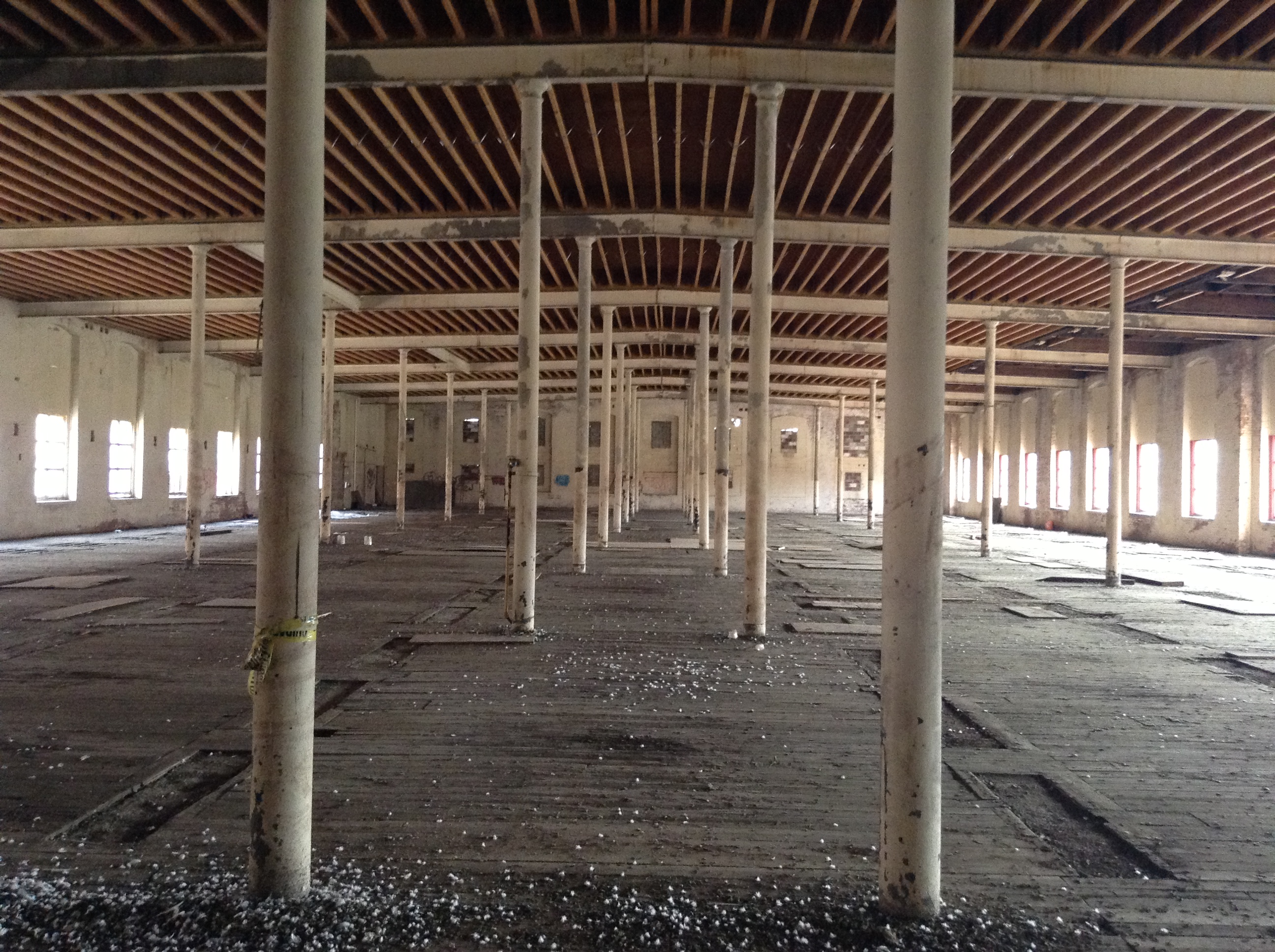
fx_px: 1214
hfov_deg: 55.4
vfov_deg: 42.8
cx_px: 638
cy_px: 476
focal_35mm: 33
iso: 200
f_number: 2.4
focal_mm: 3.3
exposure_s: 1/24
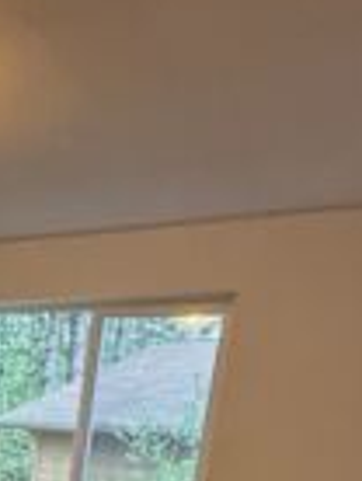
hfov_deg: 23.0
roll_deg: -3.7
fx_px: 751
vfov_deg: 29.5
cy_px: 605
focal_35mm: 54
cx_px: -150
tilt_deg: -13.5
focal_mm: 2.22
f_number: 2.2
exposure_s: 1/120
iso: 320
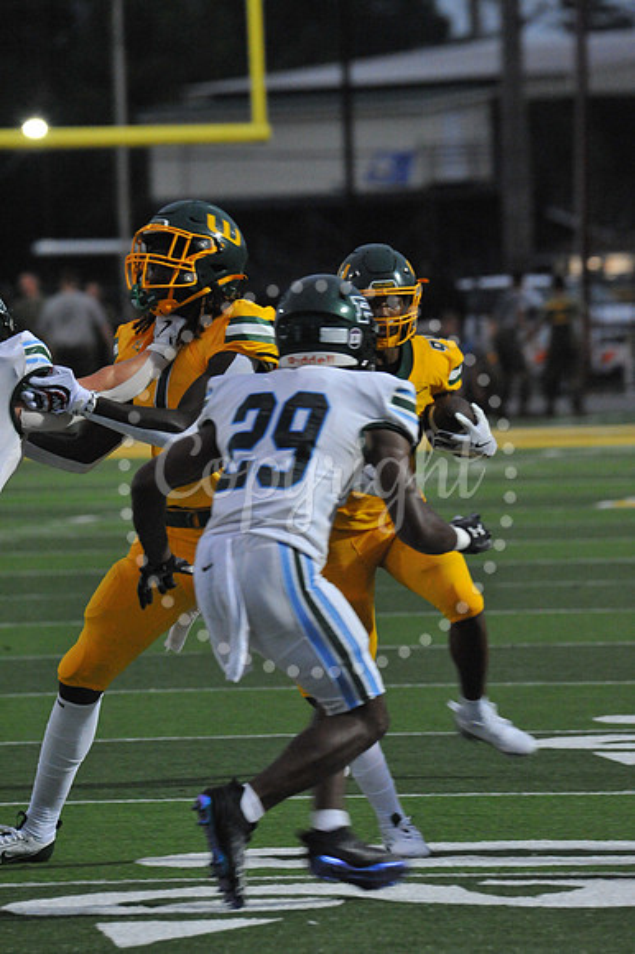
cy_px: 477
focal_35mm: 450
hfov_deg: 3.1
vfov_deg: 4.6
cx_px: 318
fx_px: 11920
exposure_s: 1/200
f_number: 11
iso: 6400
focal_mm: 450
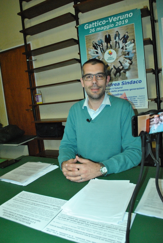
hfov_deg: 48.0
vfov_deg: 67.3
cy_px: 122
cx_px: 82
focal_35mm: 27
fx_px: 183
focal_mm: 18
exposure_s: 1/60
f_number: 5.6
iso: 1600
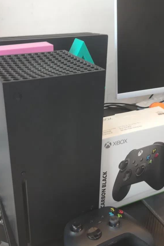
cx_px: 85
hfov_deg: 33.4
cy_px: 112
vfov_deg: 48.4
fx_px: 273
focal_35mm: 40
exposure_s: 1/30
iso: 528
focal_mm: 5.25
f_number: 1.75
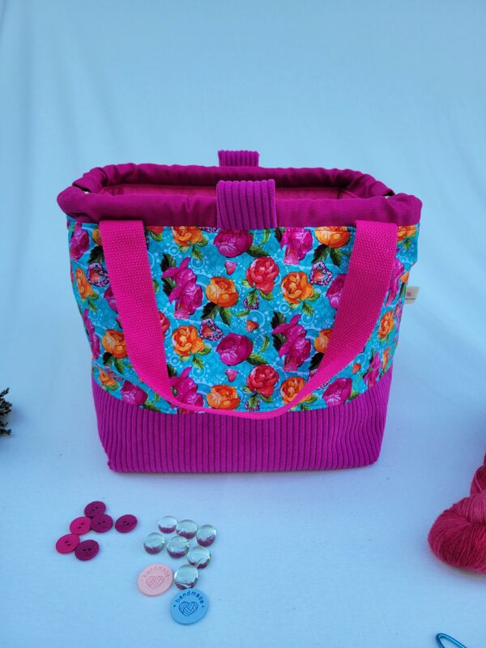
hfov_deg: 53.1
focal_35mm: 26
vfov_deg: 67.3
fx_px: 487
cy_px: 324
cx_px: 243
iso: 40
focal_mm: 5.4
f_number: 1.8
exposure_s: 1/159
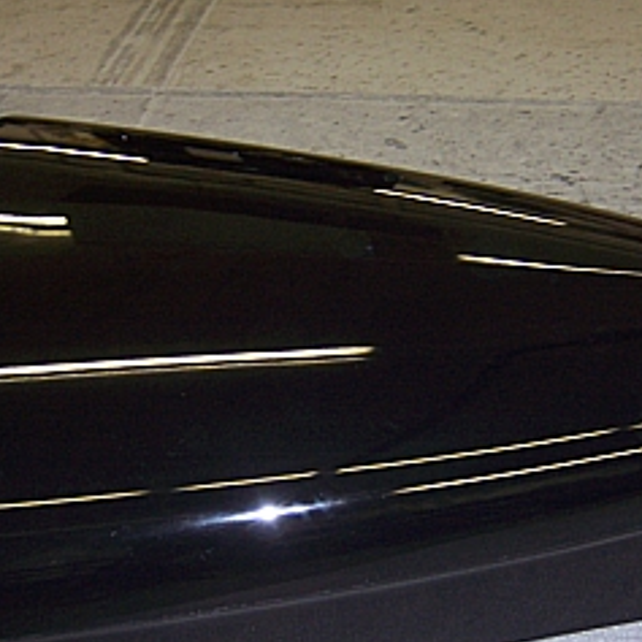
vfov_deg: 28.6
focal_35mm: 60
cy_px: 343
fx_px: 1259
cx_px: 314
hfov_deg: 28.6
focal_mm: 6.2
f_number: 2.8
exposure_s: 1/60
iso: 125
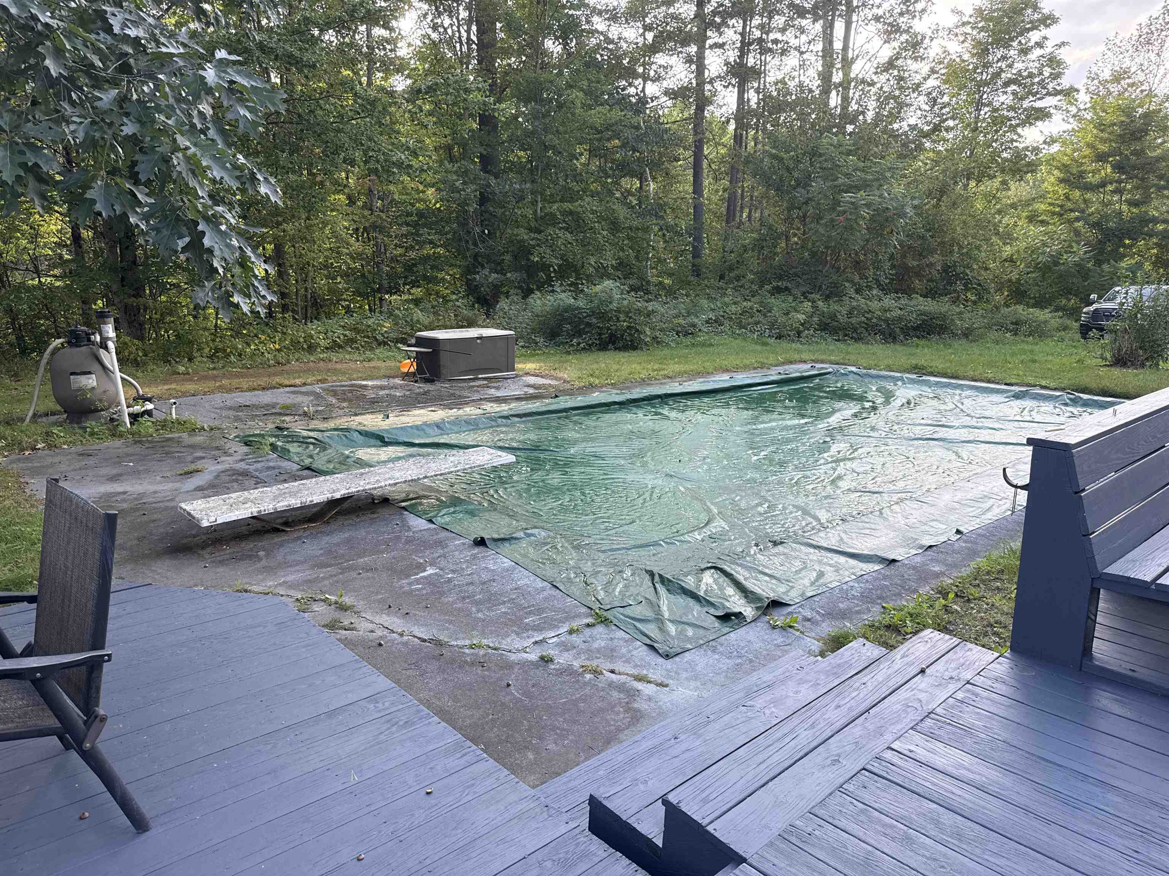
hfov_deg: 71.6
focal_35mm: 24
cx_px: 584
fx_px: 810
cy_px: 438
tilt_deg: -11.5
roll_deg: -1.6
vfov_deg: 56.8
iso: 100
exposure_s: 1/348
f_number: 1.78
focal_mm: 6.76
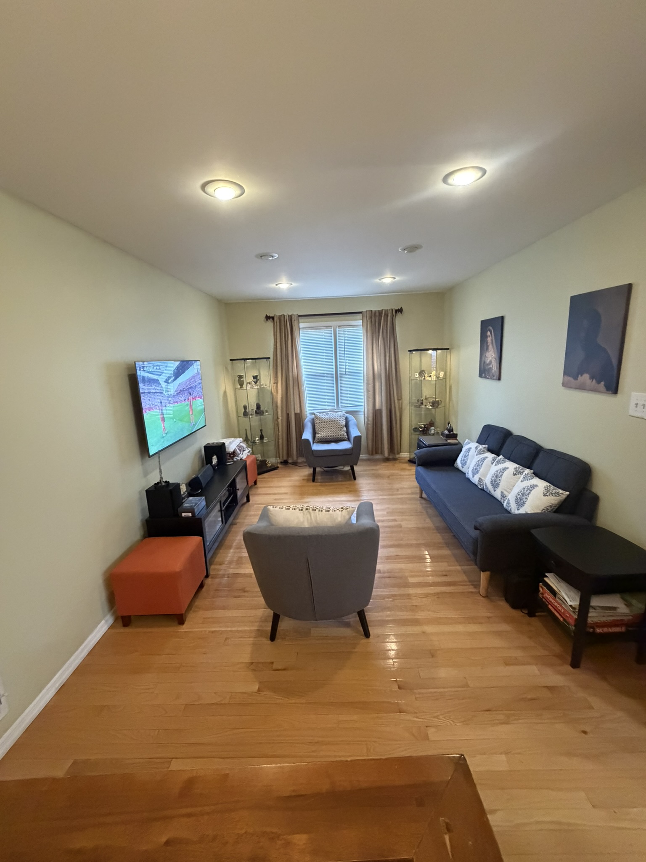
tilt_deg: -11.7
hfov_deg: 85.7
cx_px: 323
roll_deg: +1.5
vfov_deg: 102.1
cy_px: 431
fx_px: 348
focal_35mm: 14
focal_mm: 2.22
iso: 1000
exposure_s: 1/60
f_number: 2.2
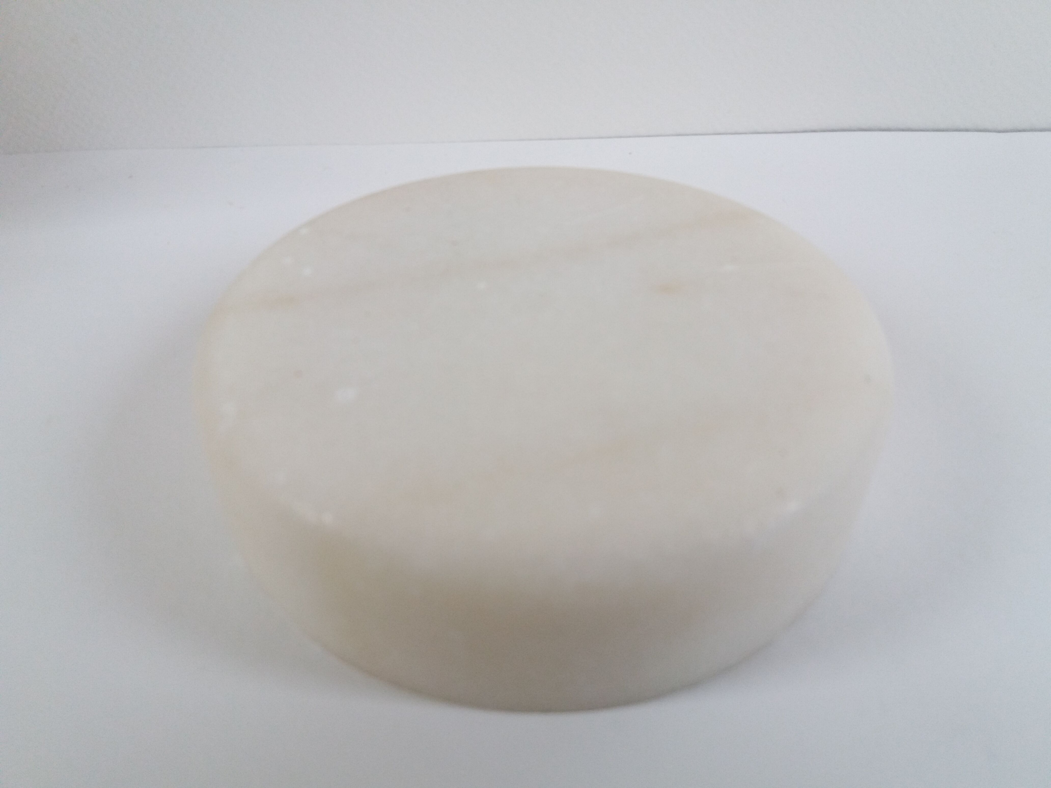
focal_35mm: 28
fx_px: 850
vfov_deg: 49.7
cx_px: 526
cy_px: 394
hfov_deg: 63.4
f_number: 1.9
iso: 100
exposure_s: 1/120
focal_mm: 3.7
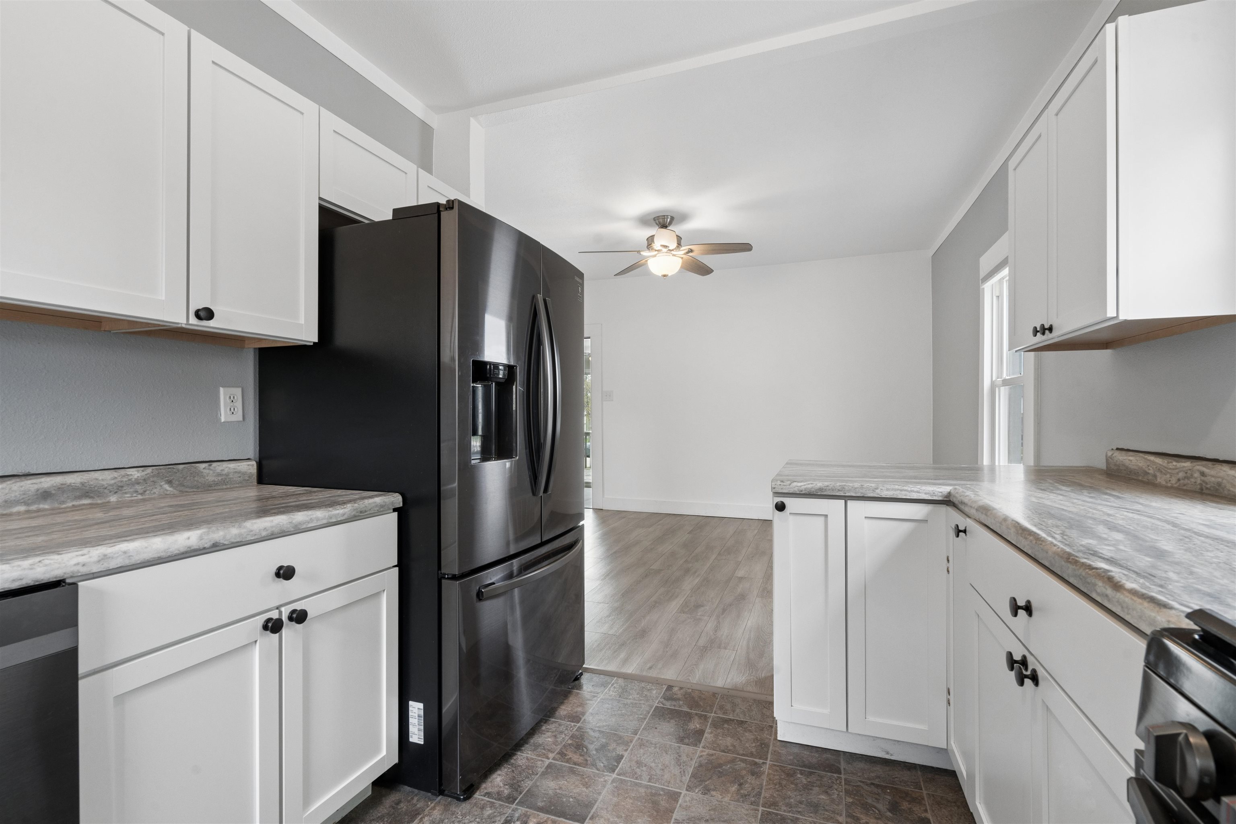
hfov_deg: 96.7
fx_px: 549
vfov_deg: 73.7
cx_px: 618
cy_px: 412
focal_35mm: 16
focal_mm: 16
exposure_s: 1/15
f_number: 10
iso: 800
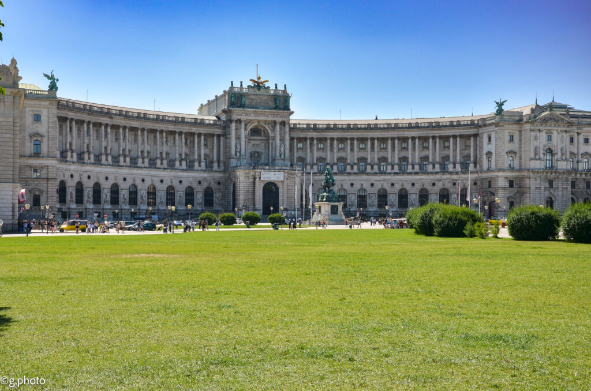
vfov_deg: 27.9
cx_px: 296
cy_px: 196
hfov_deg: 41.2
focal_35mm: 48
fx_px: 786
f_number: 7.1
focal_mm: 32
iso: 125
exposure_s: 1/640
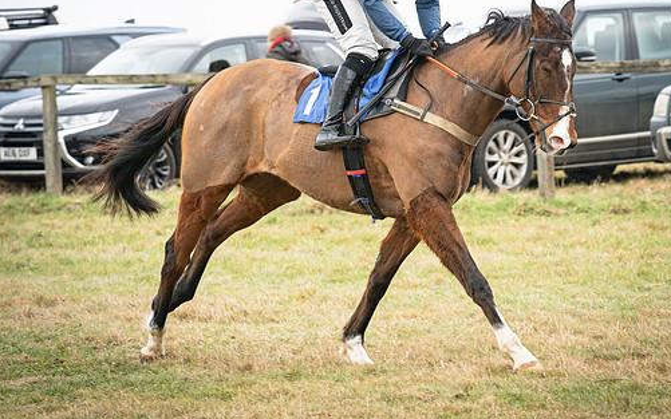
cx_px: 390
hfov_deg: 8.7
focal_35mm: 241
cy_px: 137
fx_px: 4407
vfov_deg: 5.4
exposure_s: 1/1000
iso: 500
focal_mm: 135
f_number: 4.5
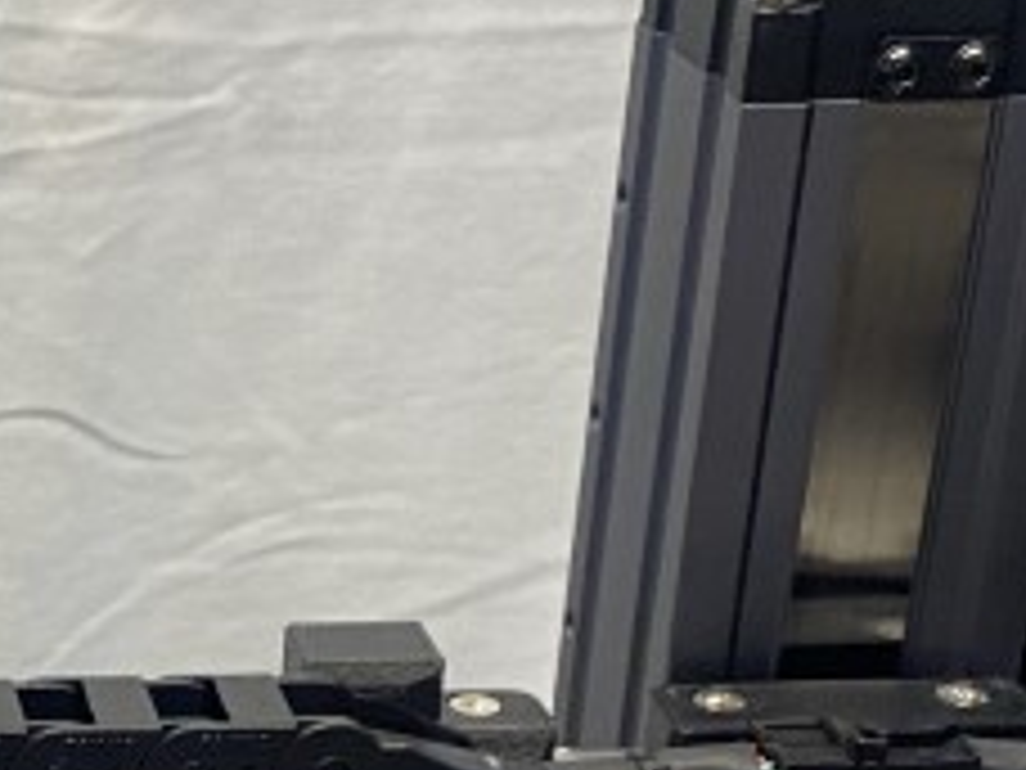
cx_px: -459
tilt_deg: -26.1
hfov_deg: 15.6
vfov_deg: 12.4
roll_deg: +1.2
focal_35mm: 117
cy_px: 910
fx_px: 3468
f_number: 1.8
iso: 100
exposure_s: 1/60
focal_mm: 4.25
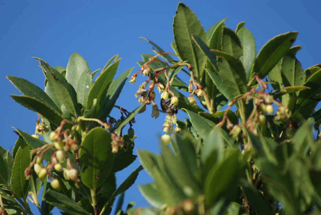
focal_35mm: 450
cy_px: 108
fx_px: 4016
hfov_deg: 4.6
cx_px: 160
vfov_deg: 3.1
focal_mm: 300
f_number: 6.3
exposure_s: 1/500
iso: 100
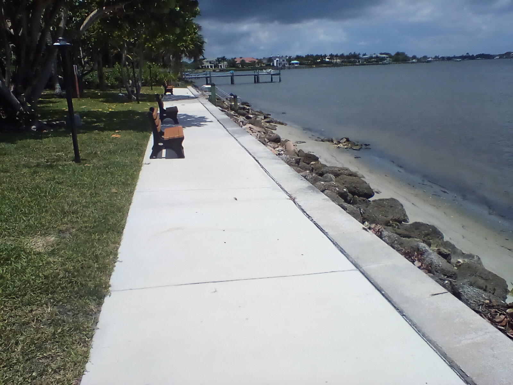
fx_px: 459
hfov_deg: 58.4
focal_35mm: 31
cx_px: 256
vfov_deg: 45.4
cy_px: 192
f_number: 2.4
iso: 102
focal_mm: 2.38
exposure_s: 1/3745
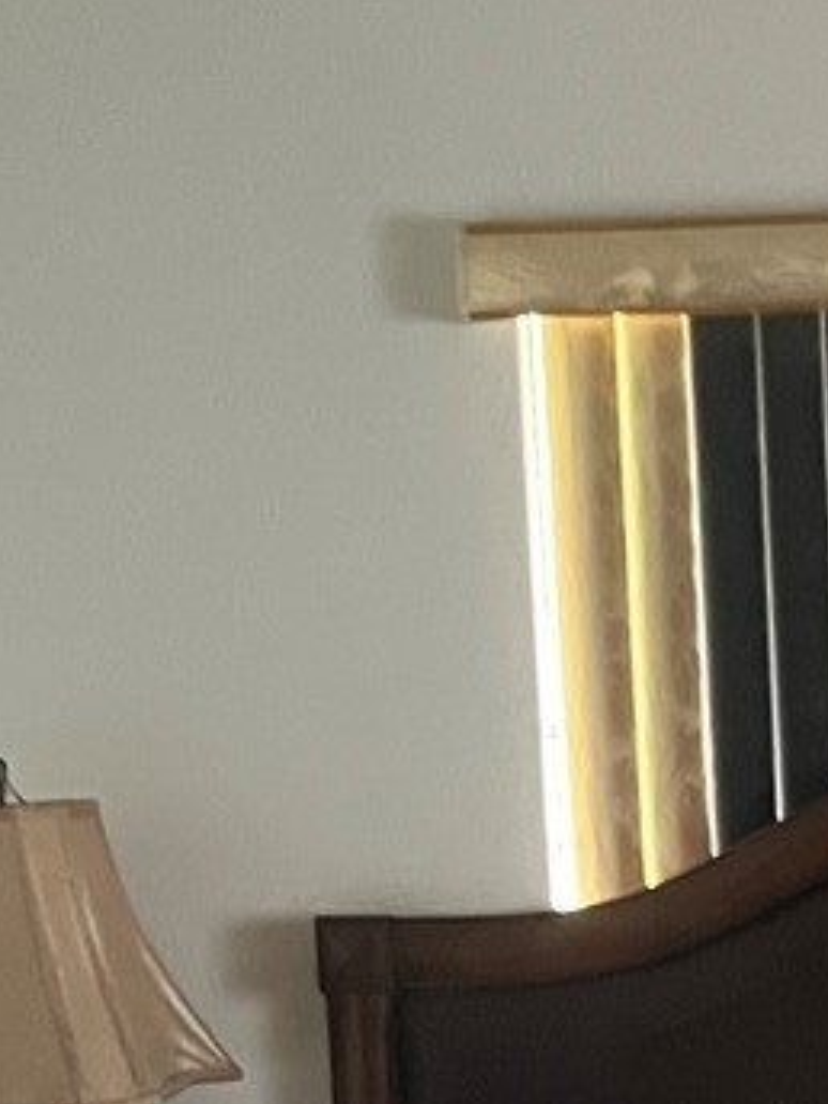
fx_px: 3859
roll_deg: +0.9
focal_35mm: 121
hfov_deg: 12.0
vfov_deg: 15.5
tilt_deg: -13.7
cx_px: 1001
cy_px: 1460
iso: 640
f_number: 1.5
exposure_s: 1/37
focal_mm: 5.7
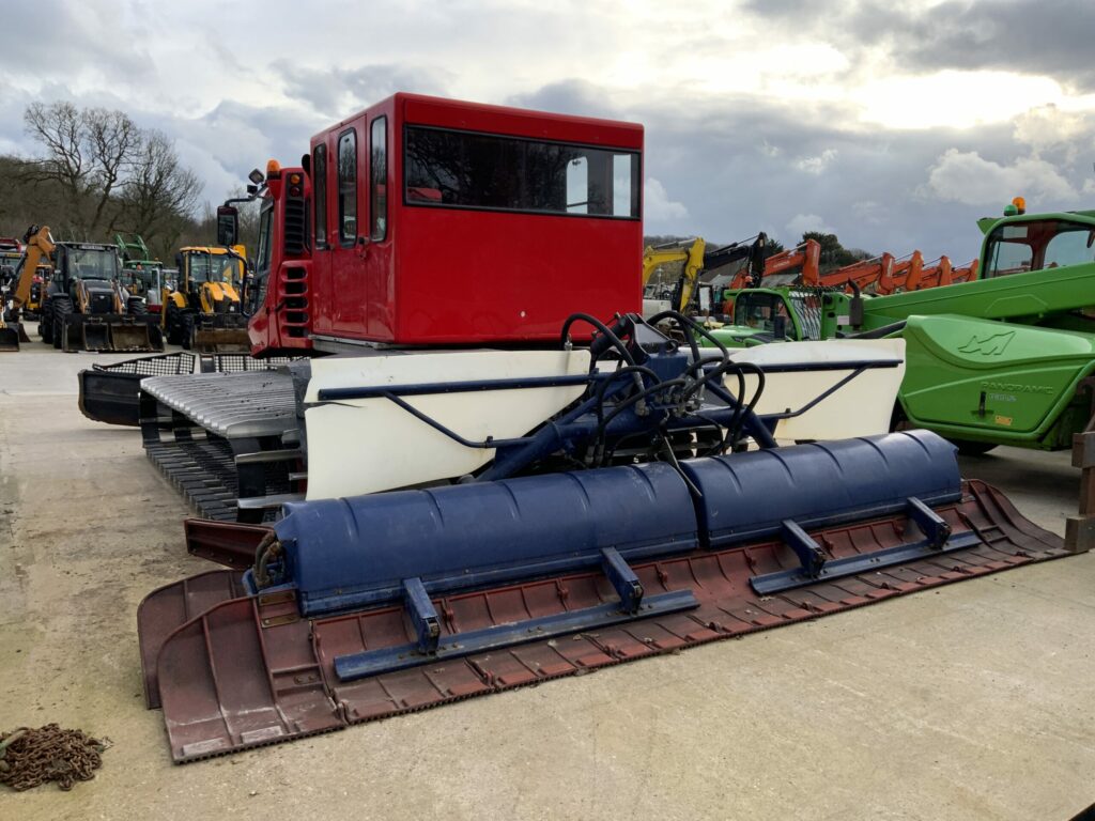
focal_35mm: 29
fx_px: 917
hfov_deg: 61.7
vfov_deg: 48.2
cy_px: 410
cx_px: 548
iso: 16
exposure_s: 1/509
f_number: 1.8
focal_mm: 3
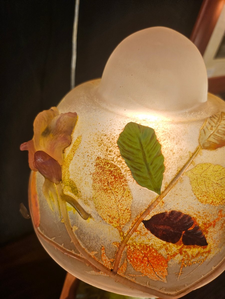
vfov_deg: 71.6
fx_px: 208
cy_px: 150
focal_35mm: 24
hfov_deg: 56.8
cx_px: 112
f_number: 1.8
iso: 64
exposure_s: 1/100
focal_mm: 5
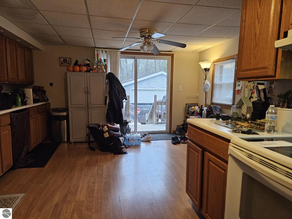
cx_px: 146
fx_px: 194
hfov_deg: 73.9
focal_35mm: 23
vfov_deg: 58.9
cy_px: 110
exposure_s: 1/120
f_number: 1.8
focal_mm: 5.4
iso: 500
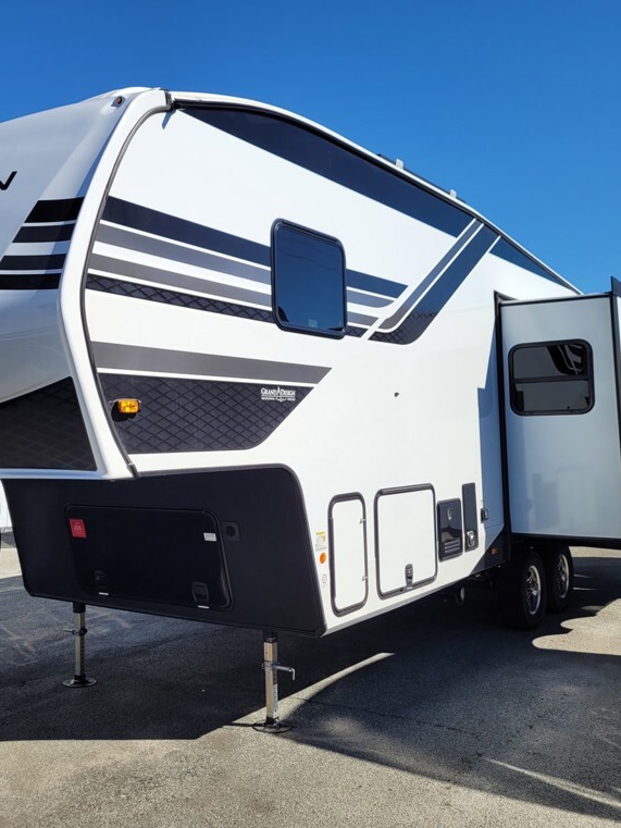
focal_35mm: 35
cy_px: 413
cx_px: 229
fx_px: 837
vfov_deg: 52.6
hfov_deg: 40.4
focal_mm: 5.4
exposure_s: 1/3238
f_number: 1.8
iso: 40
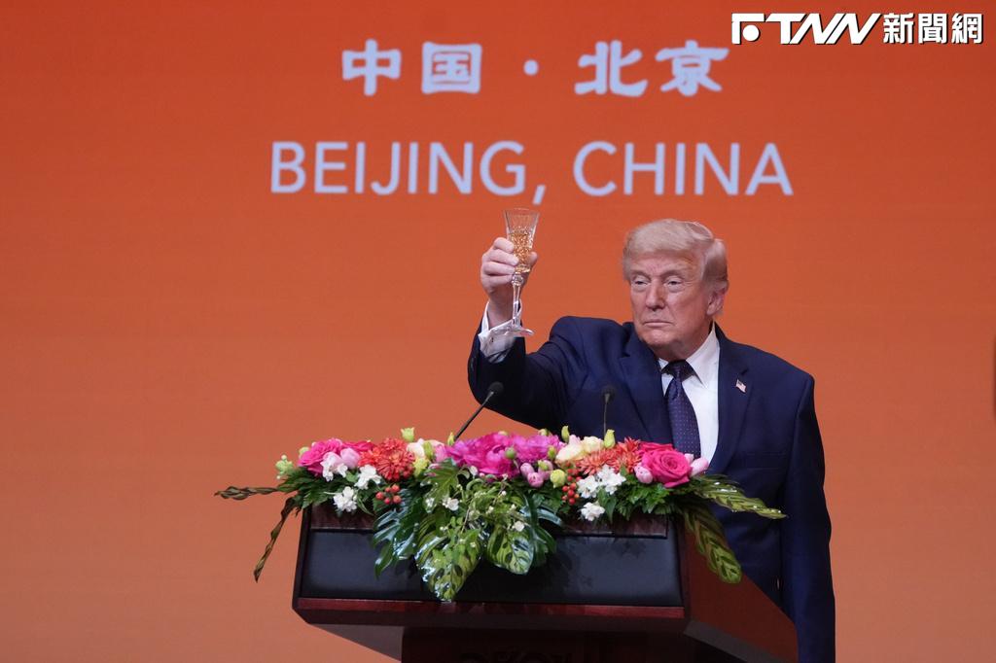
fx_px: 9735
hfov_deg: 5.9
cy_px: 332
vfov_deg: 3.9
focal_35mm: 352
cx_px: 498
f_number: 5.6
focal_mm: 235
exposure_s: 1/640
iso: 5000
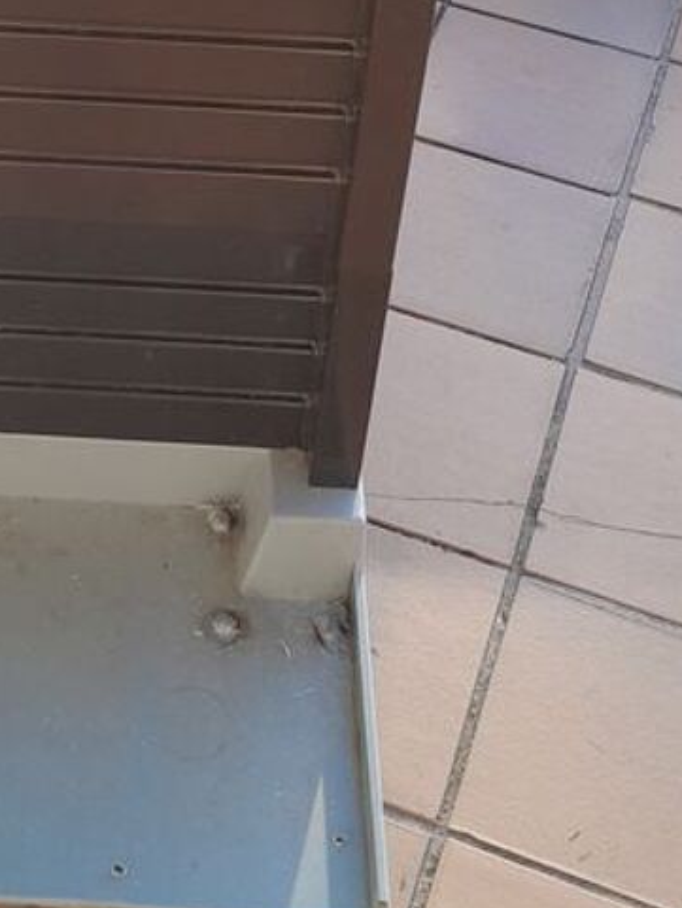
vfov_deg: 25.6
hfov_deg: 20.2
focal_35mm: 72
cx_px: 119
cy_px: -18
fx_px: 1891
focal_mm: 3.98
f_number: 1.8
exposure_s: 1/100
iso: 40
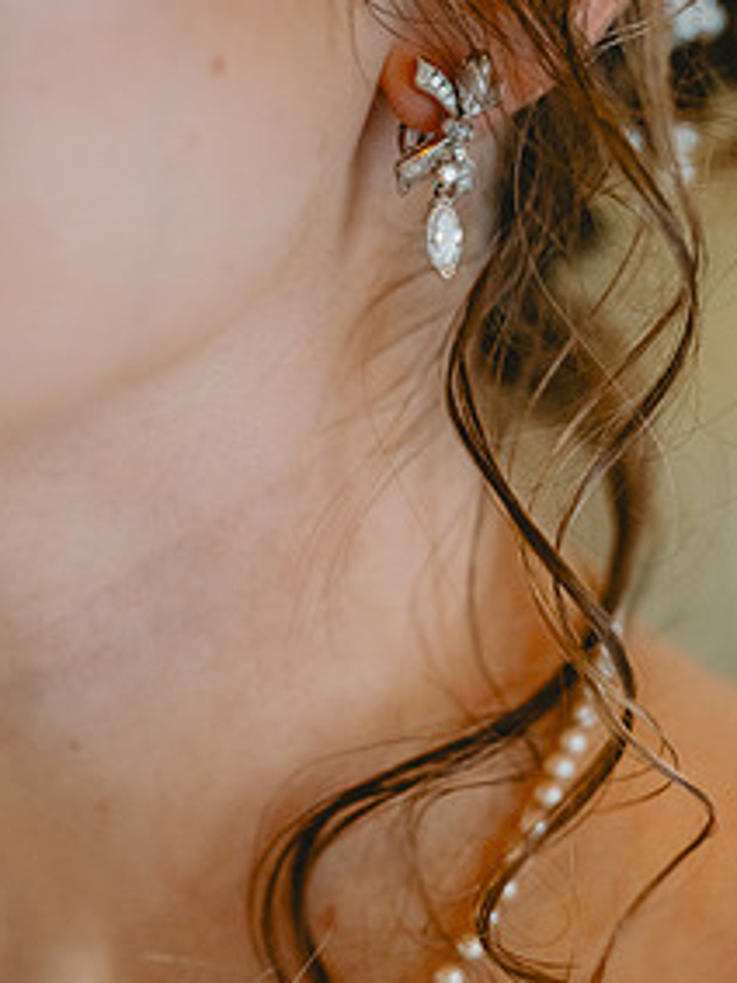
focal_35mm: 107
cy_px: 531
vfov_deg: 18.4
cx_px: 365
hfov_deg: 13.8
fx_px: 3040
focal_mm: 70
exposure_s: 1/500
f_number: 3.5
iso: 3200
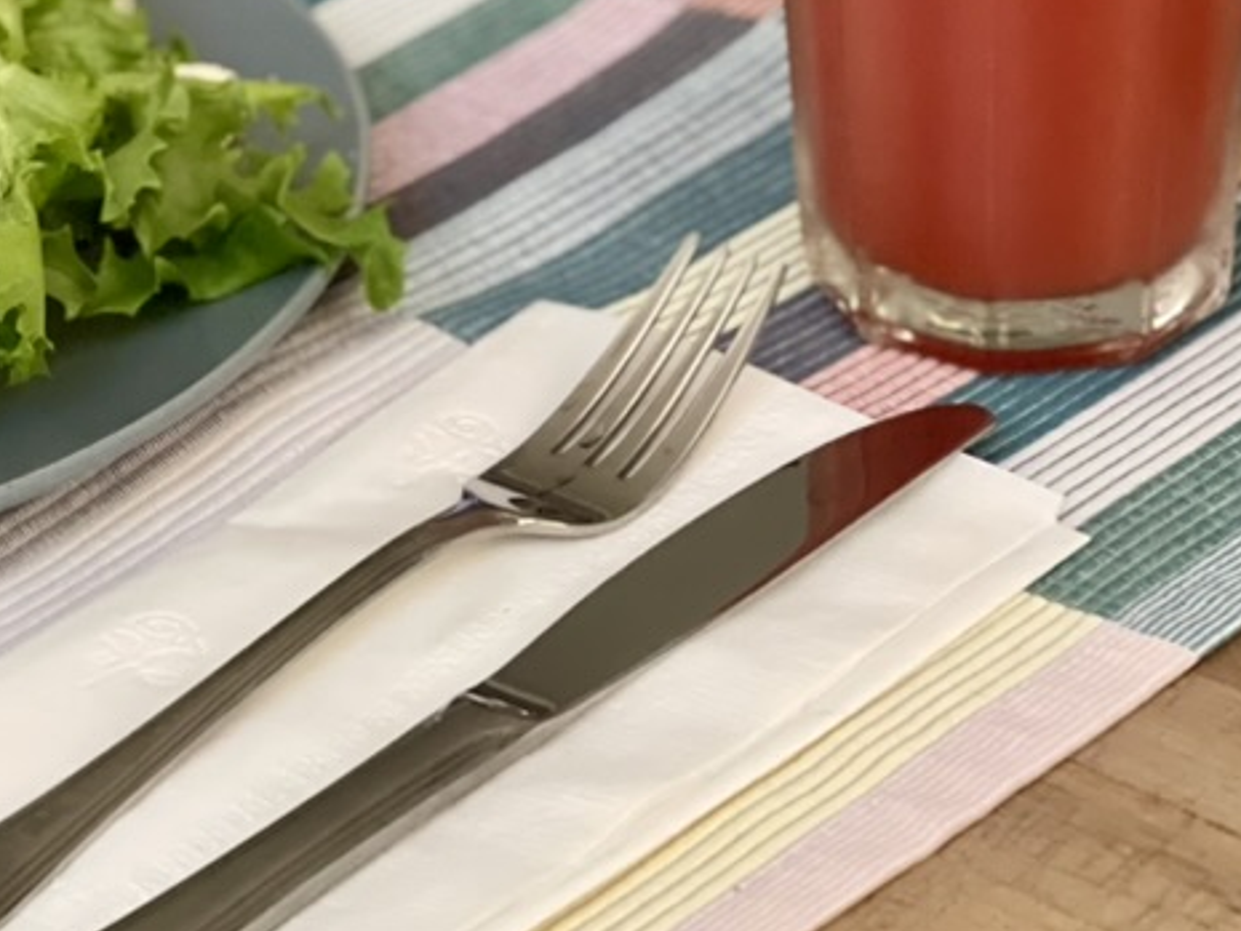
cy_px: 93
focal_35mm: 141
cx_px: 157
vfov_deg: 10.5
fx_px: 5056
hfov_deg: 13.9
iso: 400
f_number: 2.2
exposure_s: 1/16
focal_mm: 7.5
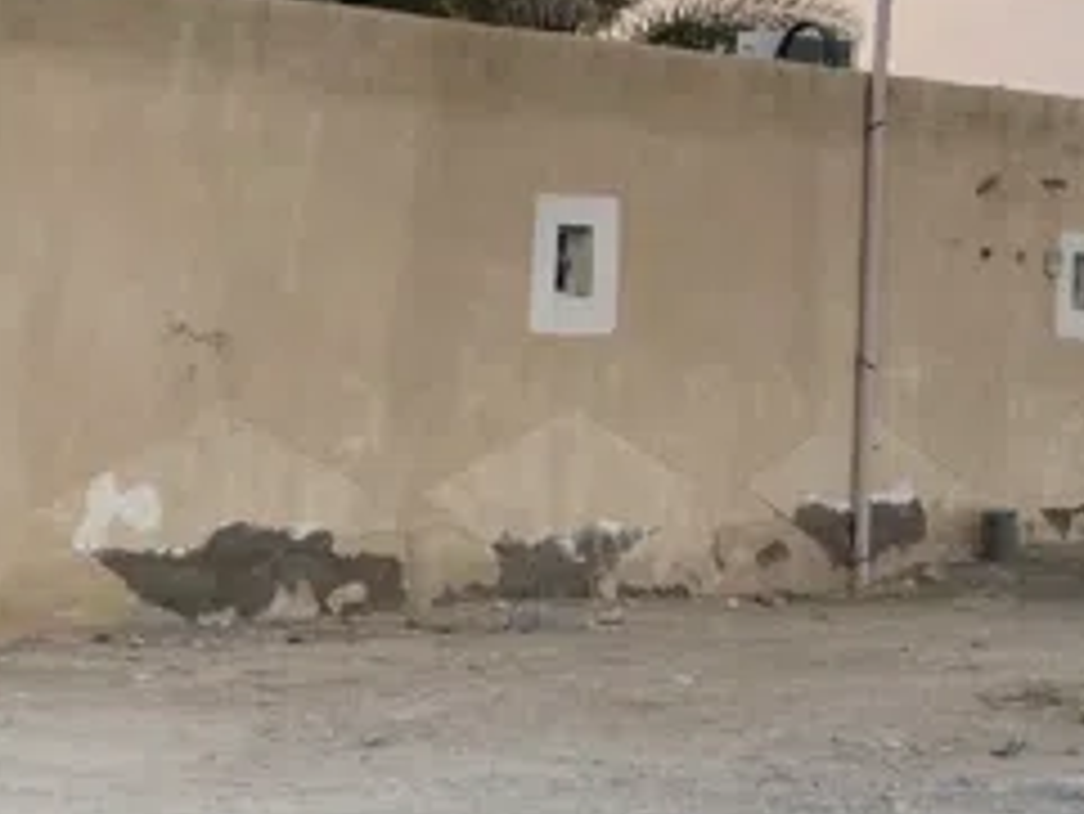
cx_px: 900
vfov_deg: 21.1
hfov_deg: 27.5
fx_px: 2162
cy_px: 184
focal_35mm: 69
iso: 64
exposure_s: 1/121
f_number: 1.8
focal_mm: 4.25
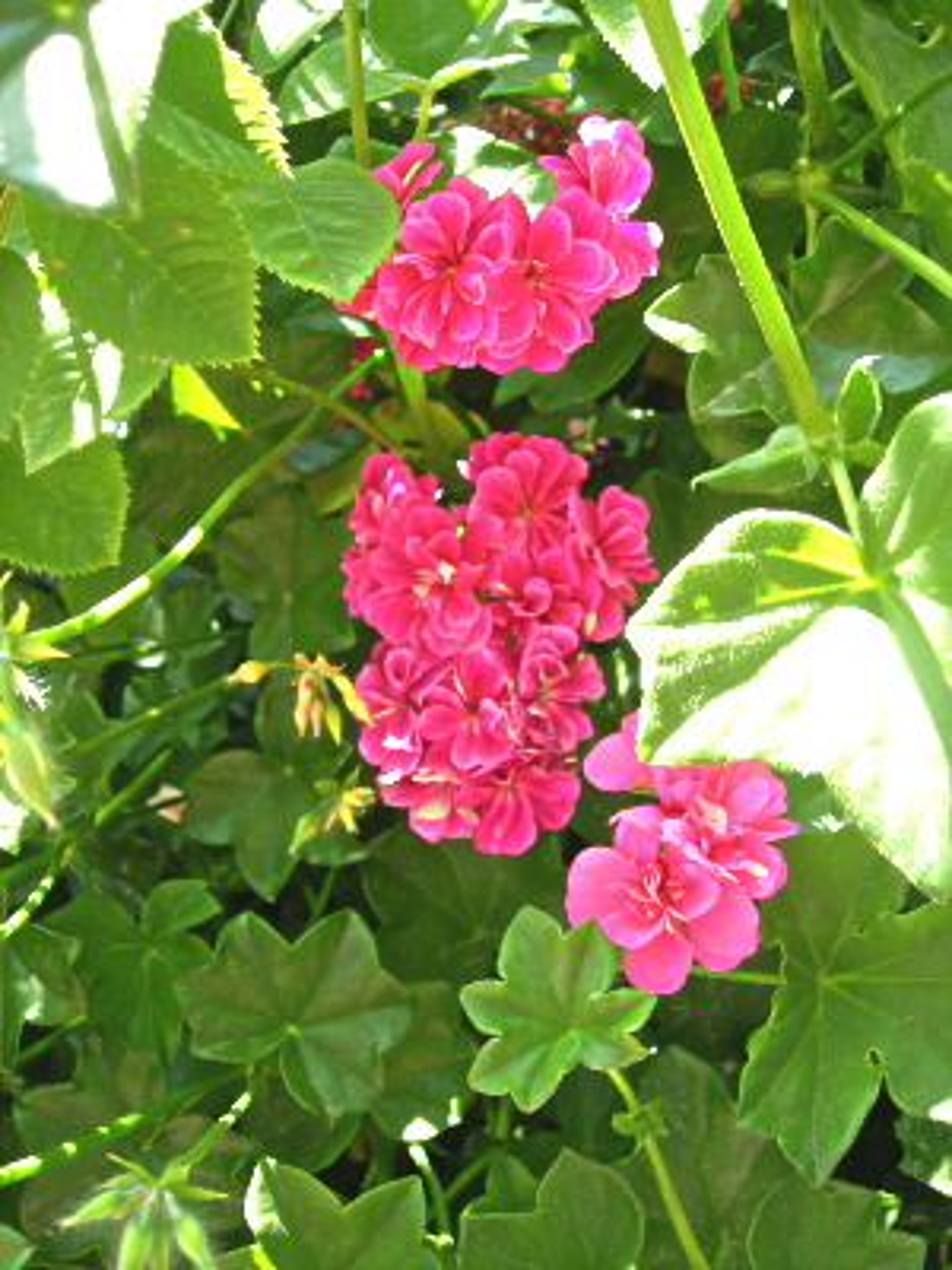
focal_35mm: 38
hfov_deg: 37.7
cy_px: 635
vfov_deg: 49.0
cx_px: 476
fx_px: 1393
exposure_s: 1/96
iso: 64
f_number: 2.8
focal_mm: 7.8
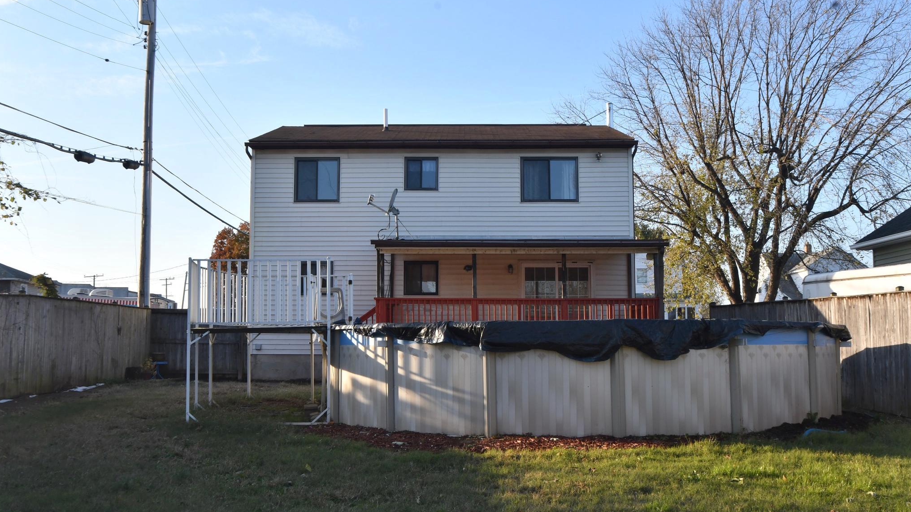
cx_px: 456
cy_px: 242
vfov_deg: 31.2
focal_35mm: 38
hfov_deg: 52.8
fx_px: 918
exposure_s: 1/160
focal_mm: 24
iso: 400
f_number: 14
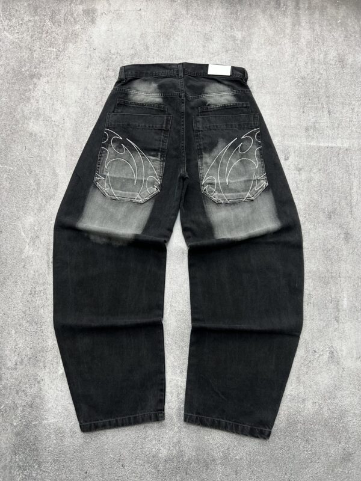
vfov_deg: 67.3
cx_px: 180
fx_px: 362
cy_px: 240
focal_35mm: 26
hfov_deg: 53.1
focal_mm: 5.7
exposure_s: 1/121
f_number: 1.5
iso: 100
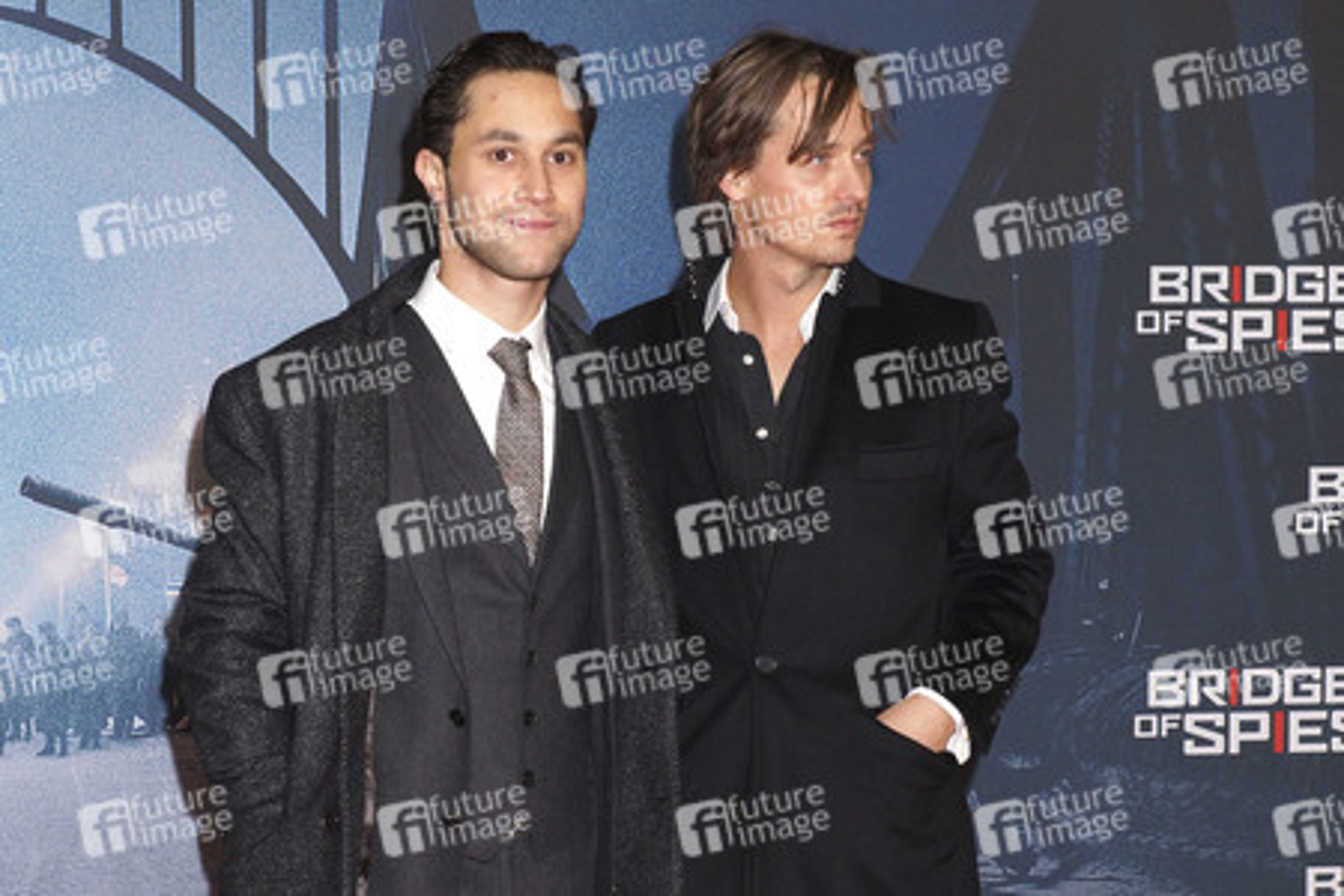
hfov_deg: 19.5
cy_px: 448
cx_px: 672
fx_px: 3920
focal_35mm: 105
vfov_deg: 13.0
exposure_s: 1/200
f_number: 8
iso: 640
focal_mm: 50
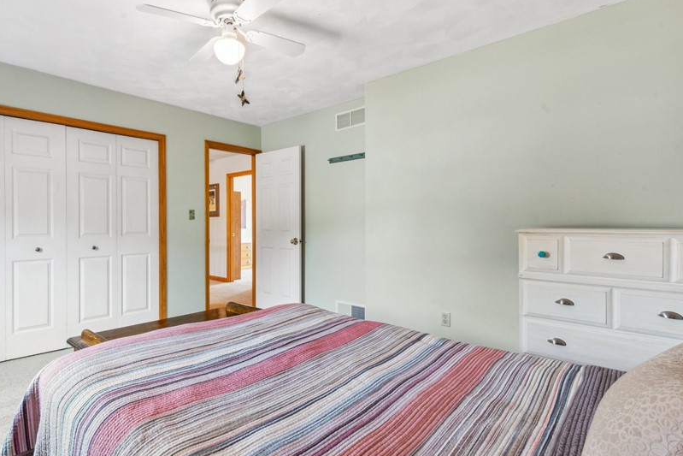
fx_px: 361
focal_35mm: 19
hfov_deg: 85.5
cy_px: 225
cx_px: 265
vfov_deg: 64.6
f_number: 11
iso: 50
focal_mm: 14
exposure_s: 1/2.5
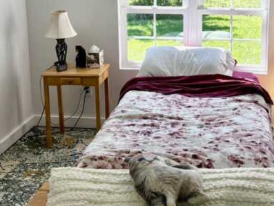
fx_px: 530
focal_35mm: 67
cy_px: 49
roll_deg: +0.2
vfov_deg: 21.7
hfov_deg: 28.8
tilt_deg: -11.9
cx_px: 179
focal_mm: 5.96
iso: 50
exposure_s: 1/161
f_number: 1.6
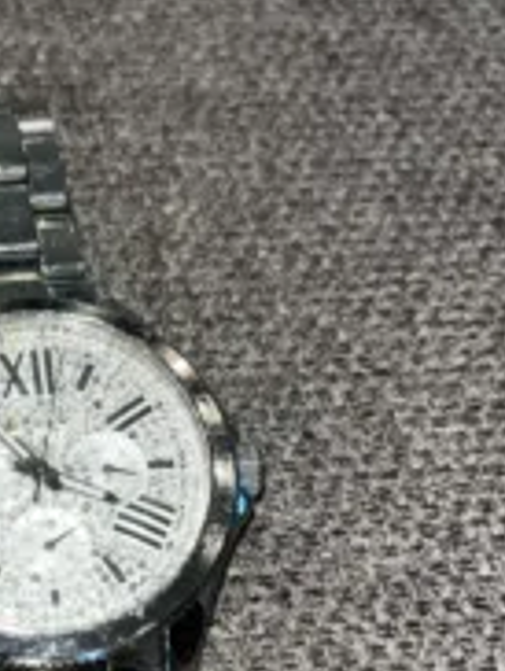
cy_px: 498
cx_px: 41
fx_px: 1106
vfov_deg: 33.1
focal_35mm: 57
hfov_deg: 24.9
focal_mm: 5.1
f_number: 1.6
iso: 32
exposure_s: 1/74
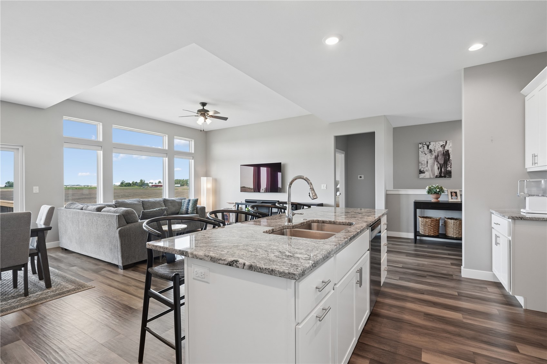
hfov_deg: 96.7
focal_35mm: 16
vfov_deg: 73.7
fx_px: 243
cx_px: 274
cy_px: 182
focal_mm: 16
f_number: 8
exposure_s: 1/30
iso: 400
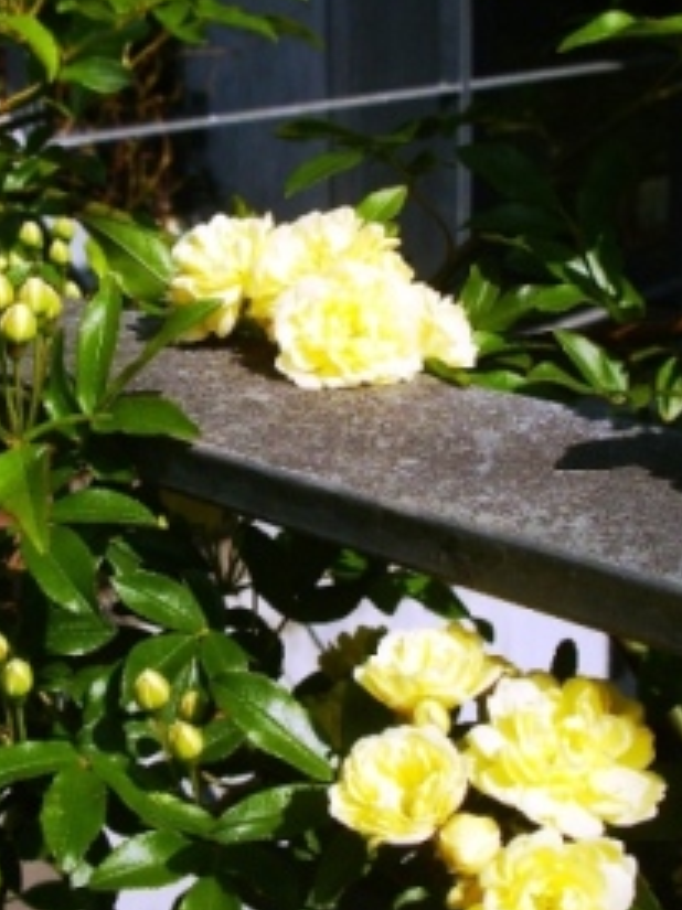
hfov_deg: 25.6
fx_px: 1499
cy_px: 377
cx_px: 285
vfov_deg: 33.7
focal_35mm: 57
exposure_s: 1/800
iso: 80
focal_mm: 5.8
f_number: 4.3
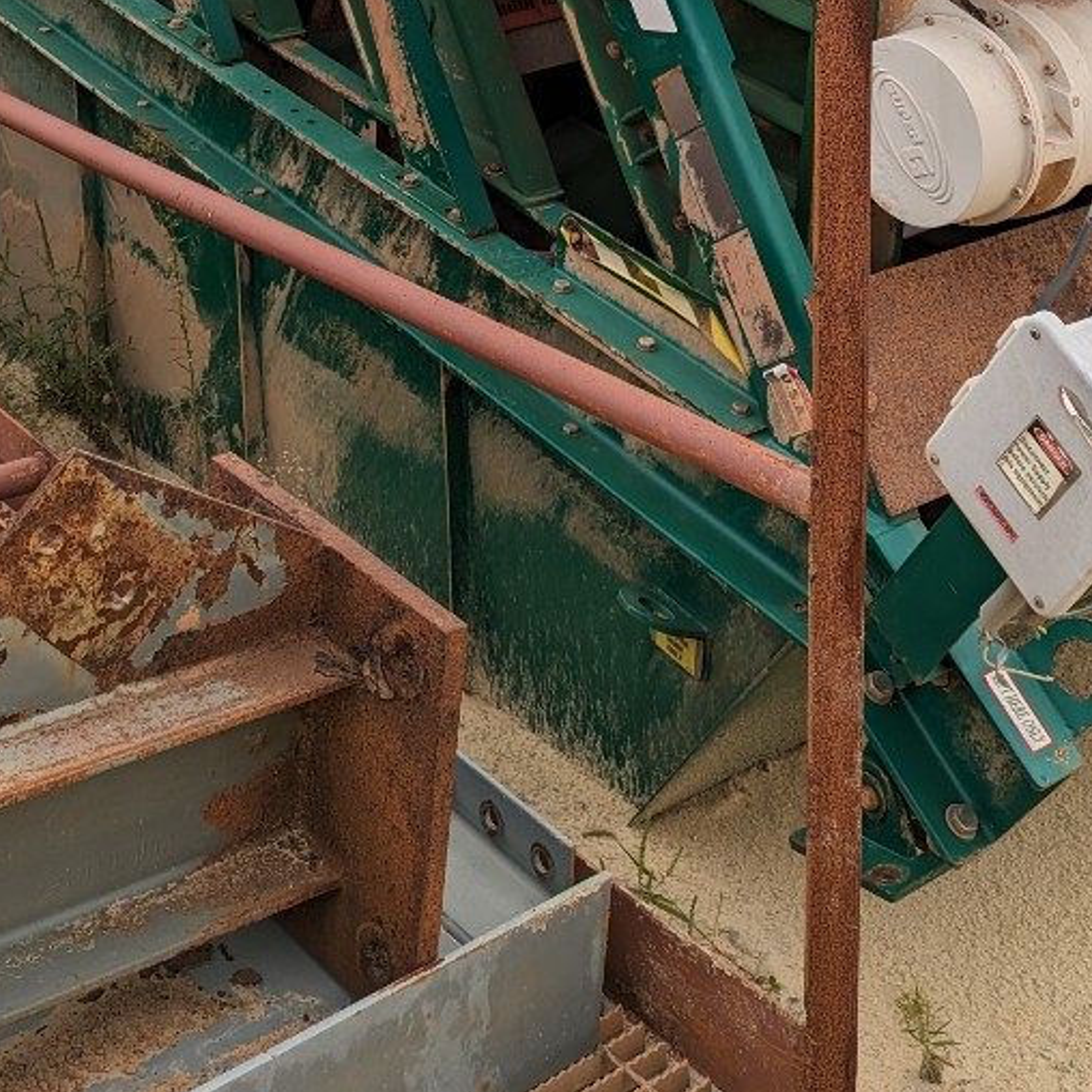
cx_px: 484
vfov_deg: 26.2
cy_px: -228
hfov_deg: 29.5
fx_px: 2070
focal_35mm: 58
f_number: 1.89
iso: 44
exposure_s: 1/324
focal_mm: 5.43
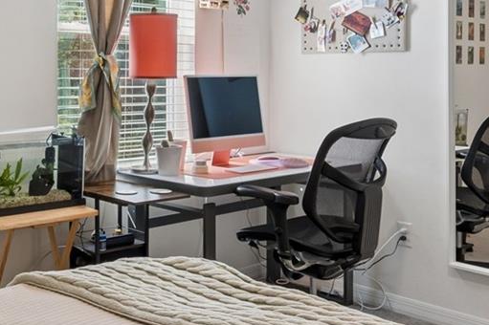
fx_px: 638
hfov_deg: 40.1
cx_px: 91
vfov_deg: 28.0
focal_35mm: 47
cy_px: 66
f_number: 7.1
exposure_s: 1/6
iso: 100
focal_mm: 10
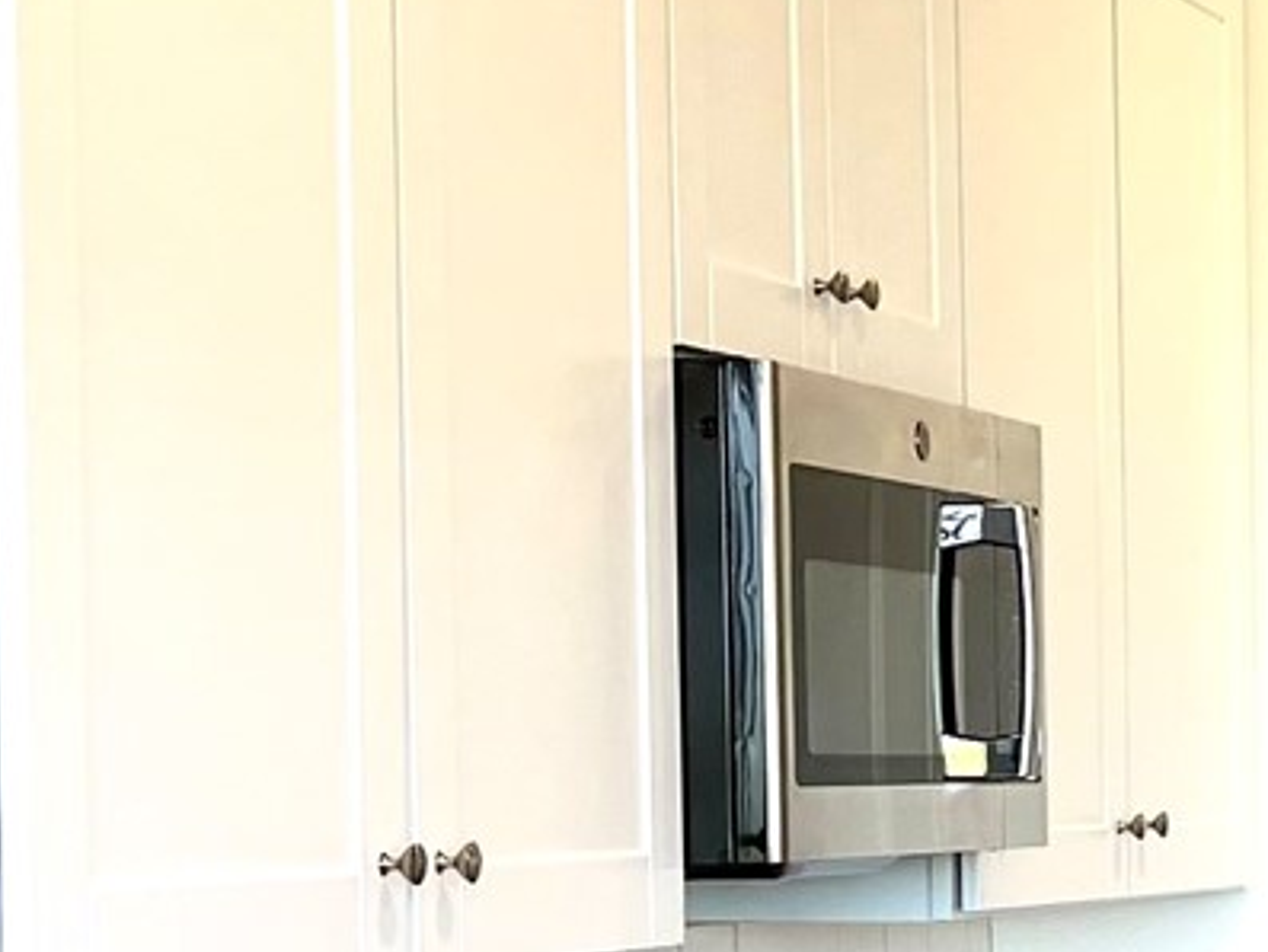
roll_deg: +0.4
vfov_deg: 11.0
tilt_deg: -1.7
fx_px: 4910
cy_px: 926
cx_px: 1852
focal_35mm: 134
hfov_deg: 13.9
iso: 40
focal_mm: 5.7
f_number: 1.5
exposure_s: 1/120
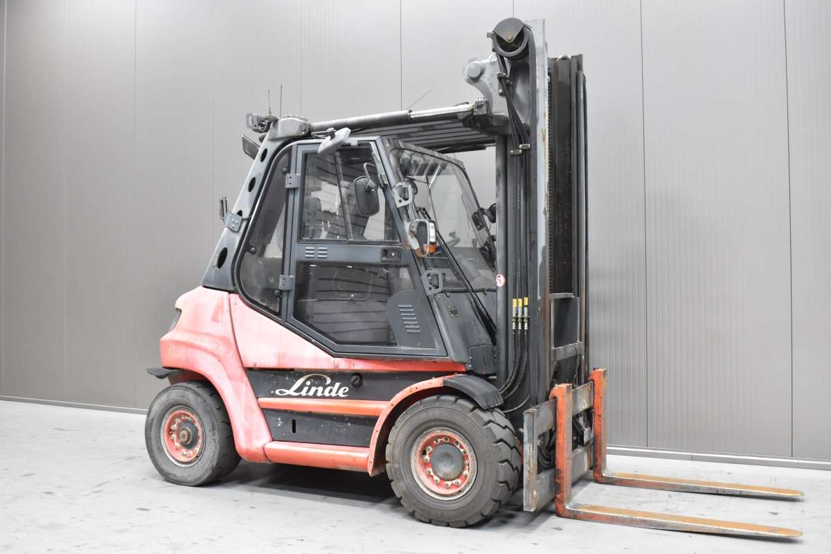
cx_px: 416
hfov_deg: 55.1
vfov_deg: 38.4
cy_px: 277
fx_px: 796
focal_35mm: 34
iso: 1600
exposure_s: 1/20
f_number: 5
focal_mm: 23
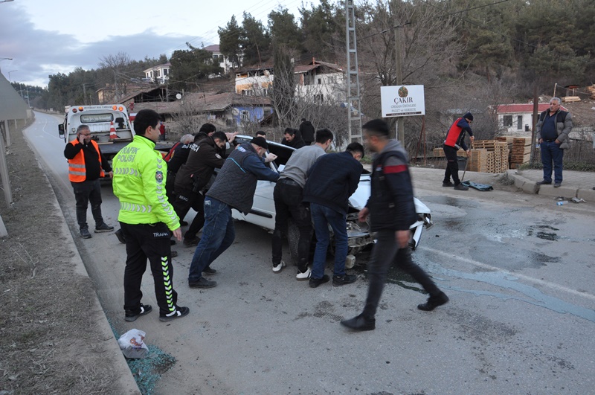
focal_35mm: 27
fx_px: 446
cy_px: 198
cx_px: 298
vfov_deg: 47.8
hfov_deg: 67.5
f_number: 7.1
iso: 640
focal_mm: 18
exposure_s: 1/50
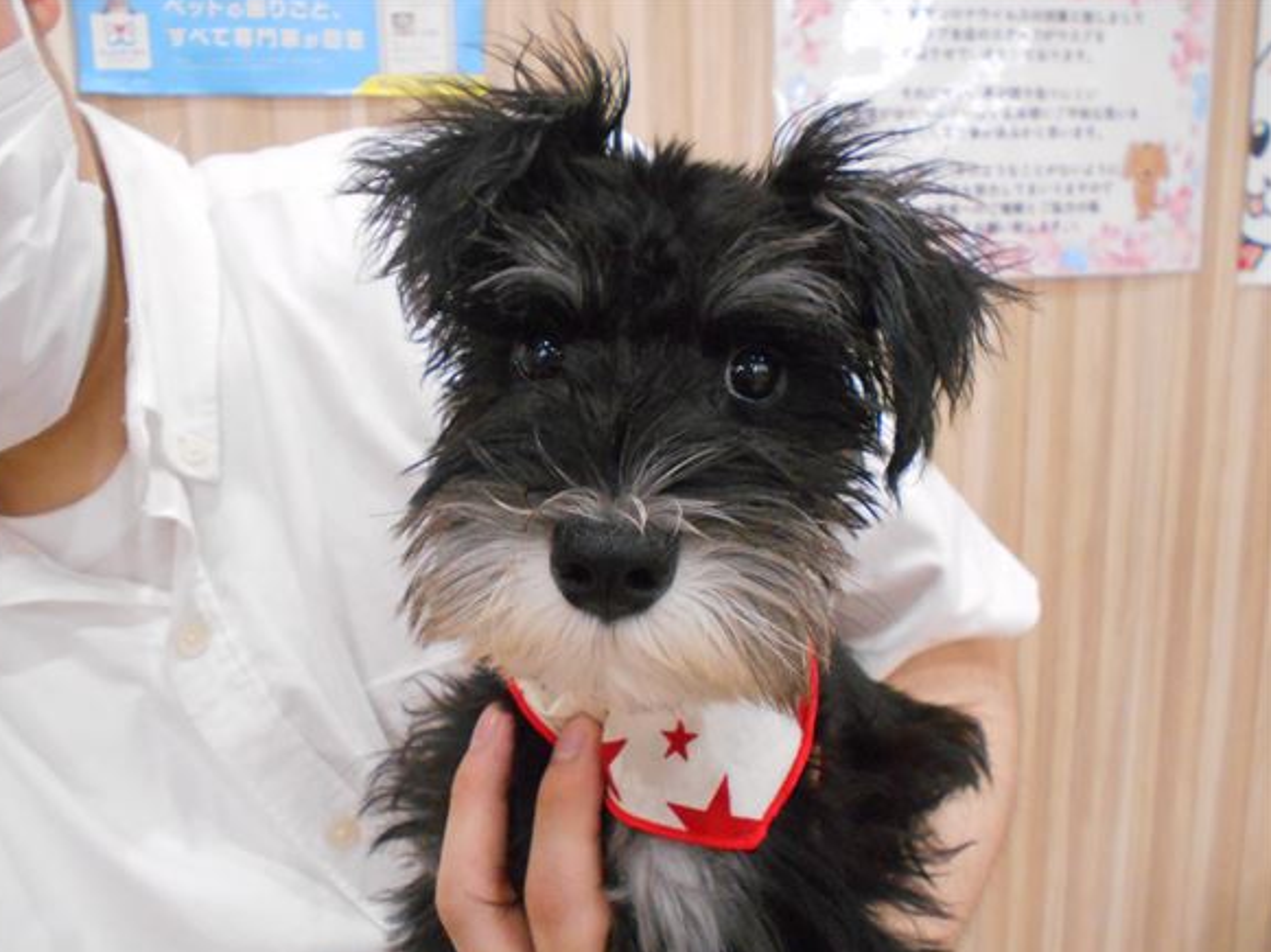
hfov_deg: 58.4
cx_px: 623
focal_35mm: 31
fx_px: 1138
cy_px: 486
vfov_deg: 45.4
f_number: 3.4
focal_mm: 5.1
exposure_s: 1/60
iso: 800
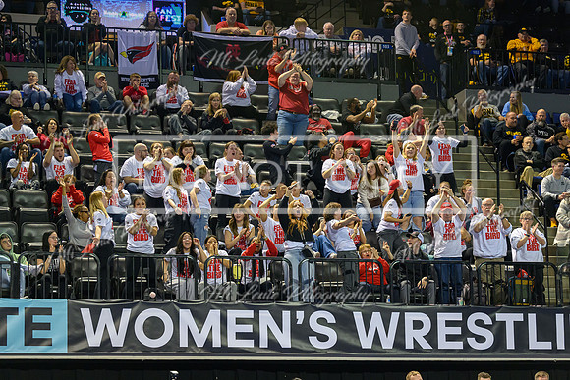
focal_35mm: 112
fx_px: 1773
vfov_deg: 12.2
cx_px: 293
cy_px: 247
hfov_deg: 18.3
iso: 3200
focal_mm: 86
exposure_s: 1/800
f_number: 2.8
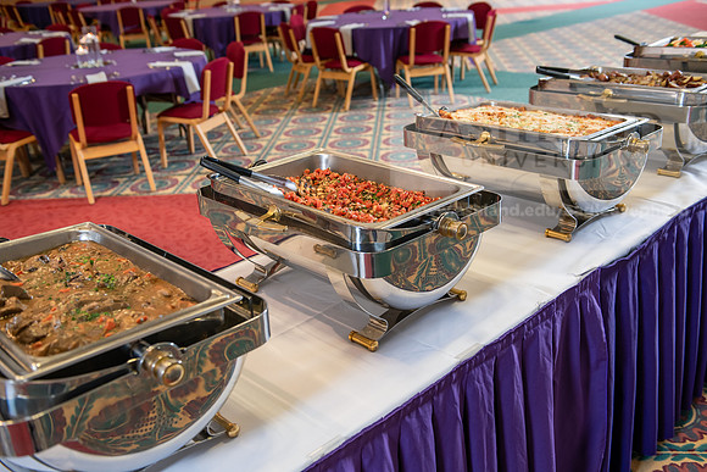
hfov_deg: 53.1
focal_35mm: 36
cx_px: 354
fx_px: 707
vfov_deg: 36.9
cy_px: 236
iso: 640
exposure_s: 1/125
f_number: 3.5
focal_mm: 36
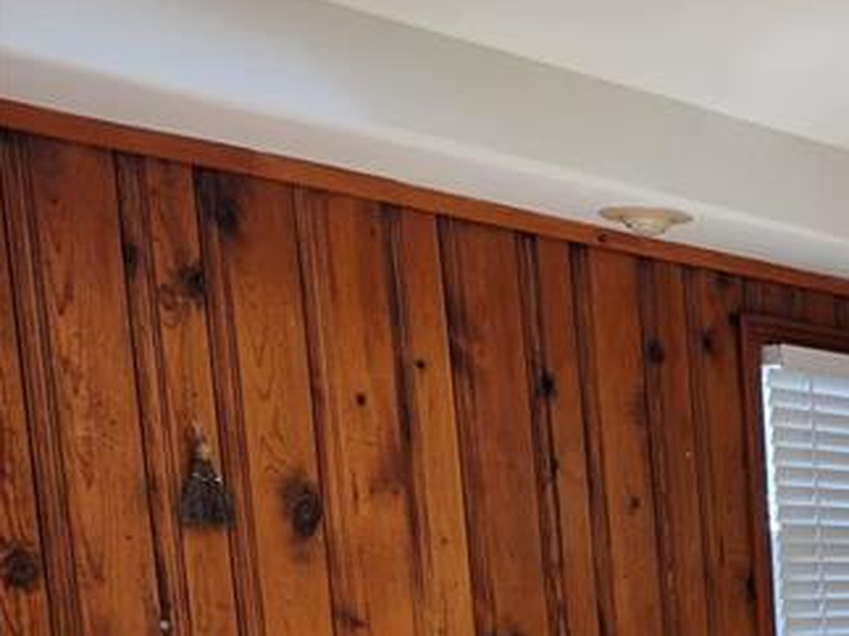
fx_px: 1790
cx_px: 1338
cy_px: 873
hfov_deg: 21.5
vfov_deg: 18.5
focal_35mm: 73
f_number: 1.8
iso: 64
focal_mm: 5.4
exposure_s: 1/180
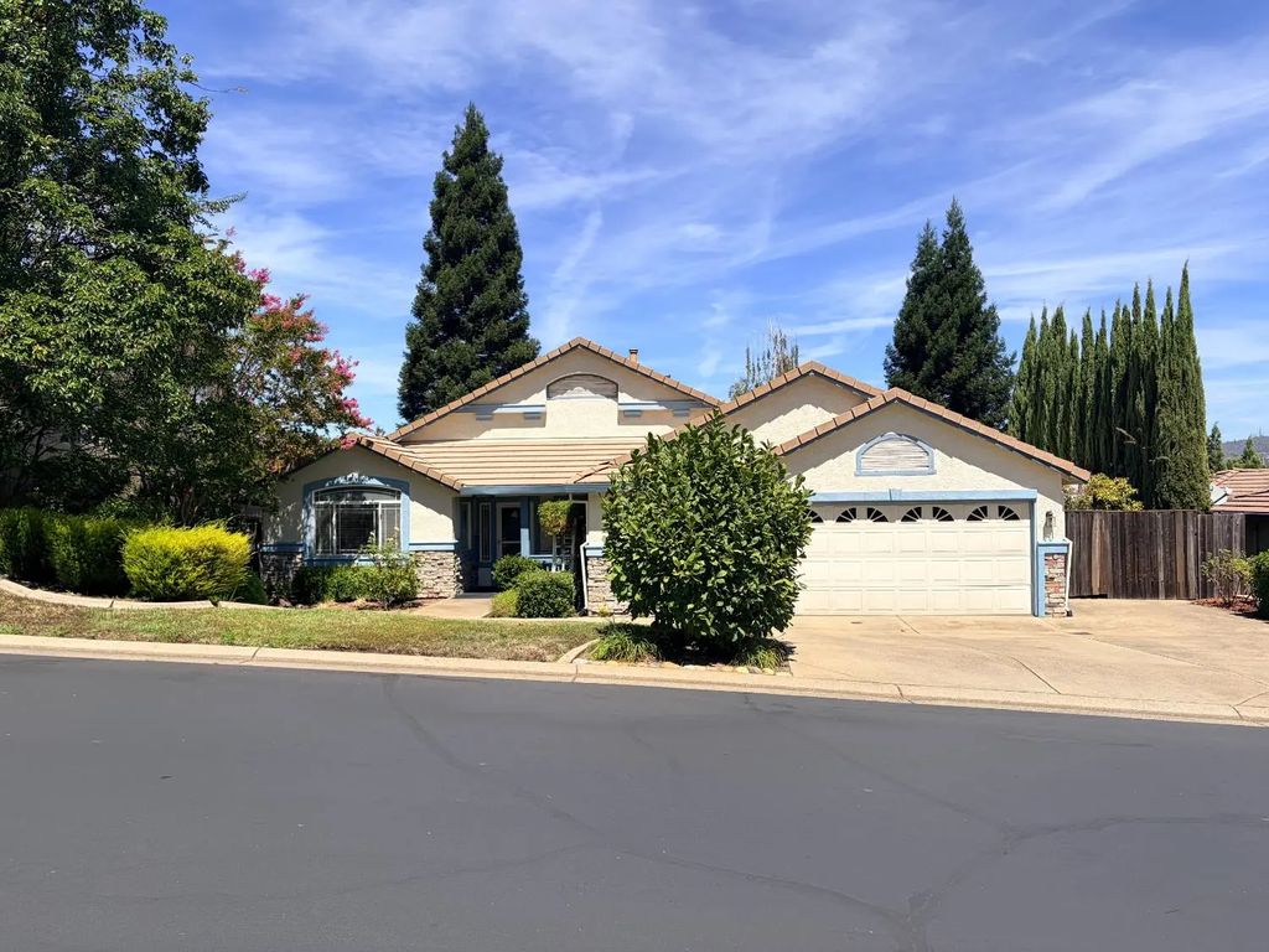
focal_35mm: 26
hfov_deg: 67.3
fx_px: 953
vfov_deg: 53.1
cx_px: 634
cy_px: 476
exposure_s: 1/3448
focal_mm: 5.96
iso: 50
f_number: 1.6
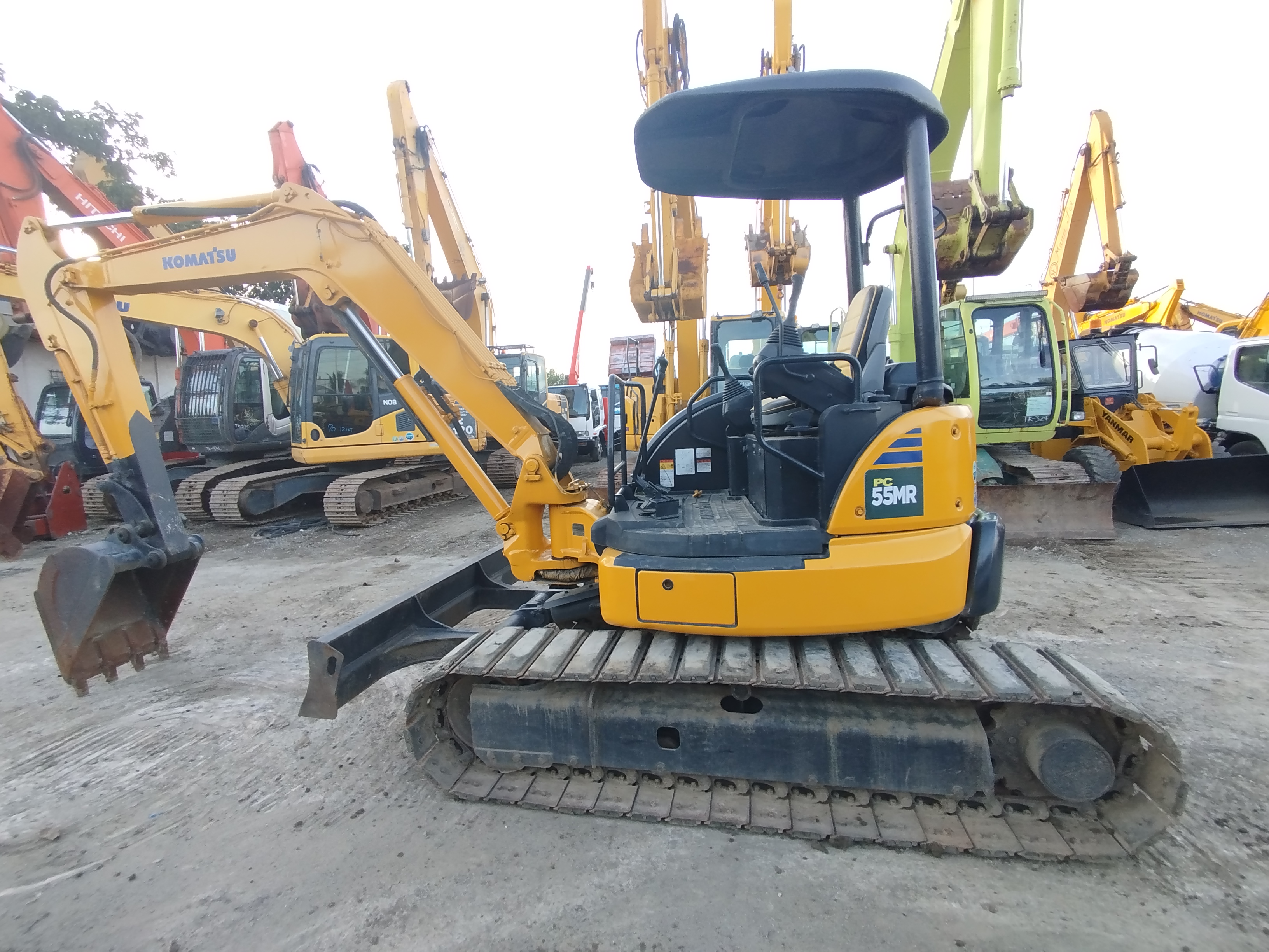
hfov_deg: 98.2
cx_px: 634
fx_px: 550
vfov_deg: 81.7
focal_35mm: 15
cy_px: 476
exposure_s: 1/120
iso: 64
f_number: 2.2
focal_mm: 1.65
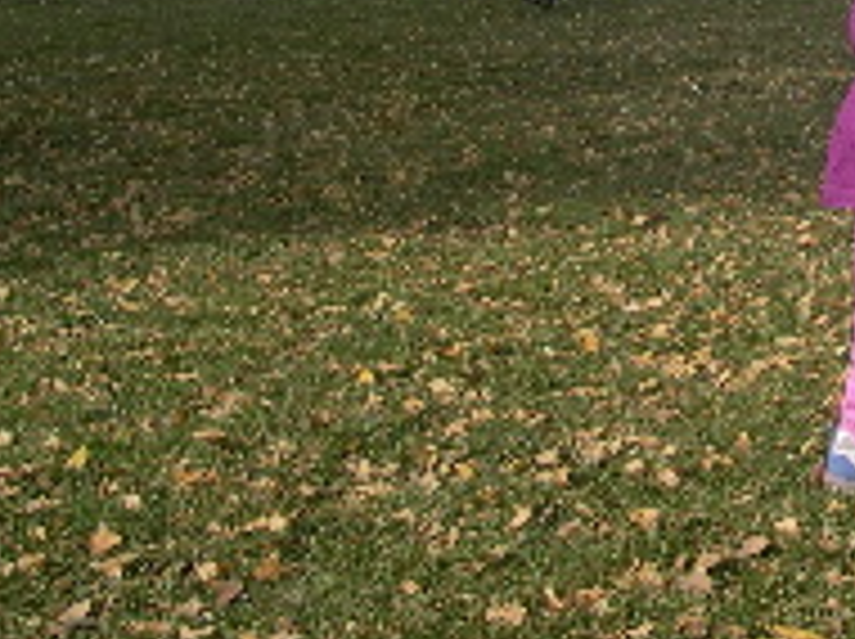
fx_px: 2220
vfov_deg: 15.8
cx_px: 932
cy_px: -101
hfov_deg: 20.8
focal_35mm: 90
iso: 100
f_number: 7.6
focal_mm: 8
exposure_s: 1/149
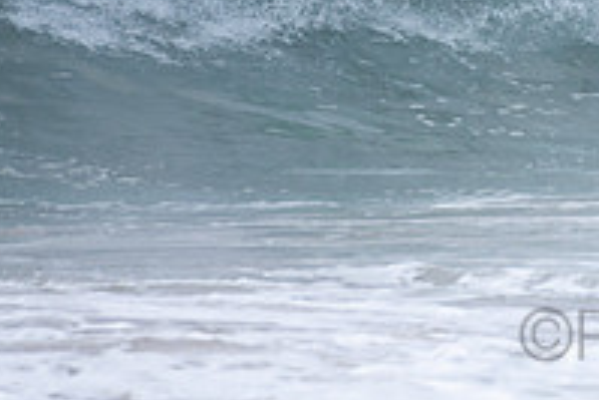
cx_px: 753
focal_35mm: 2182
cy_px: -164
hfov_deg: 0.9
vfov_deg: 0.6
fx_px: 36331
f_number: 5.6
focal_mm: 500
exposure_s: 1/800
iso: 180
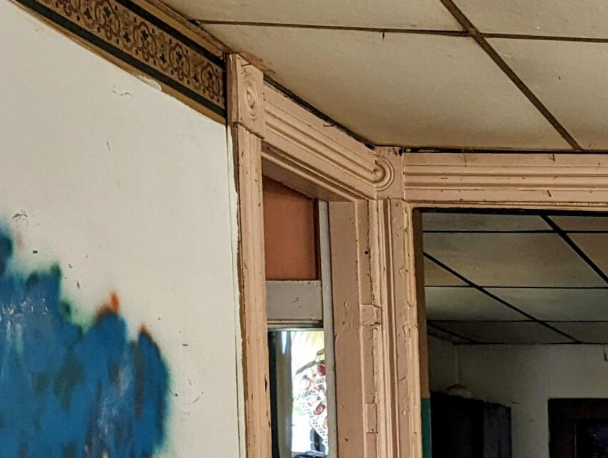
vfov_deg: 16.4
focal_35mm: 85
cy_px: 605
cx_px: 983
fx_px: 1495
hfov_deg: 19.2
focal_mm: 6.81
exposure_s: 1/231
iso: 194
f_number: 1.85
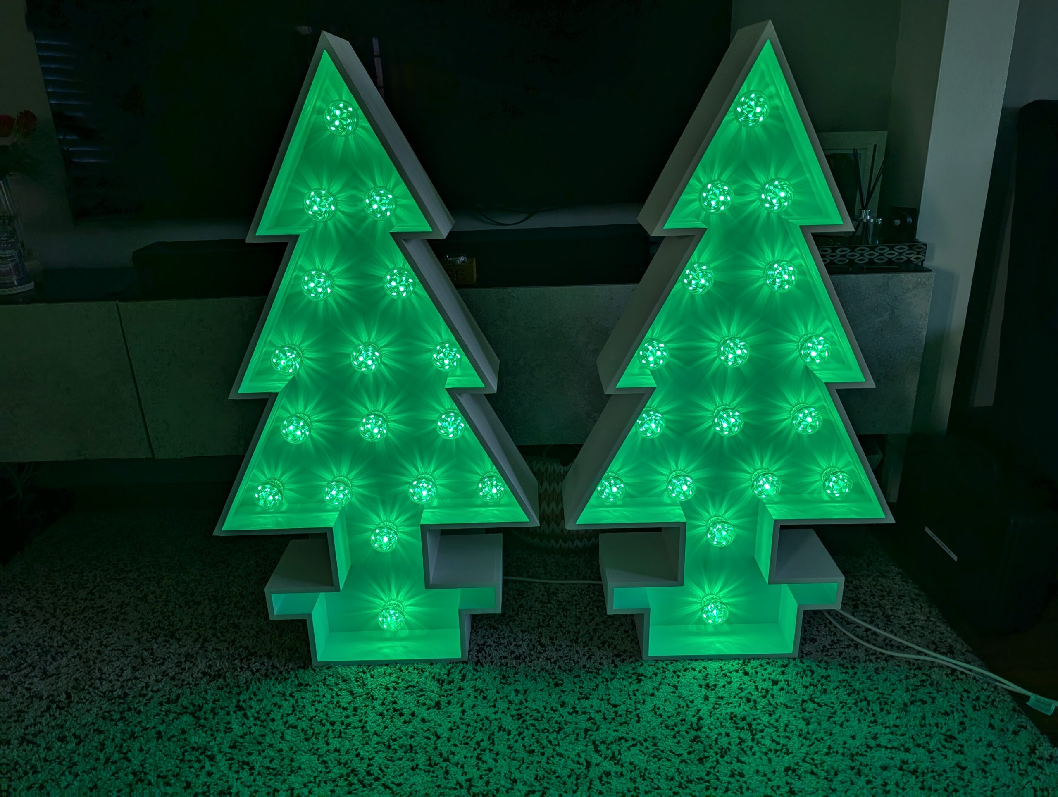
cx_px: 529
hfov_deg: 71.5
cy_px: 398
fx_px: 735
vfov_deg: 56.9
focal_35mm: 24
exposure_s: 1/192
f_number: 1.68
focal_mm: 6.9
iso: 21
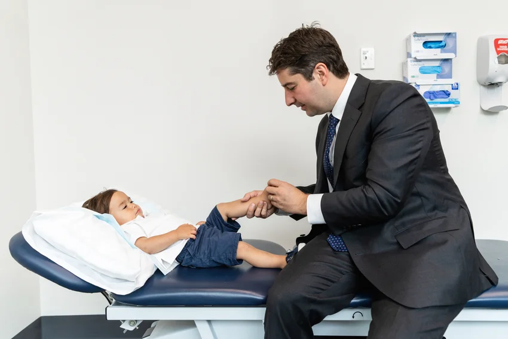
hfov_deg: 65.5
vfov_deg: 46.4
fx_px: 395
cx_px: 254
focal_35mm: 28
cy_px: 170
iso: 200
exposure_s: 1/125
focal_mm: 28
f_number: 3.2
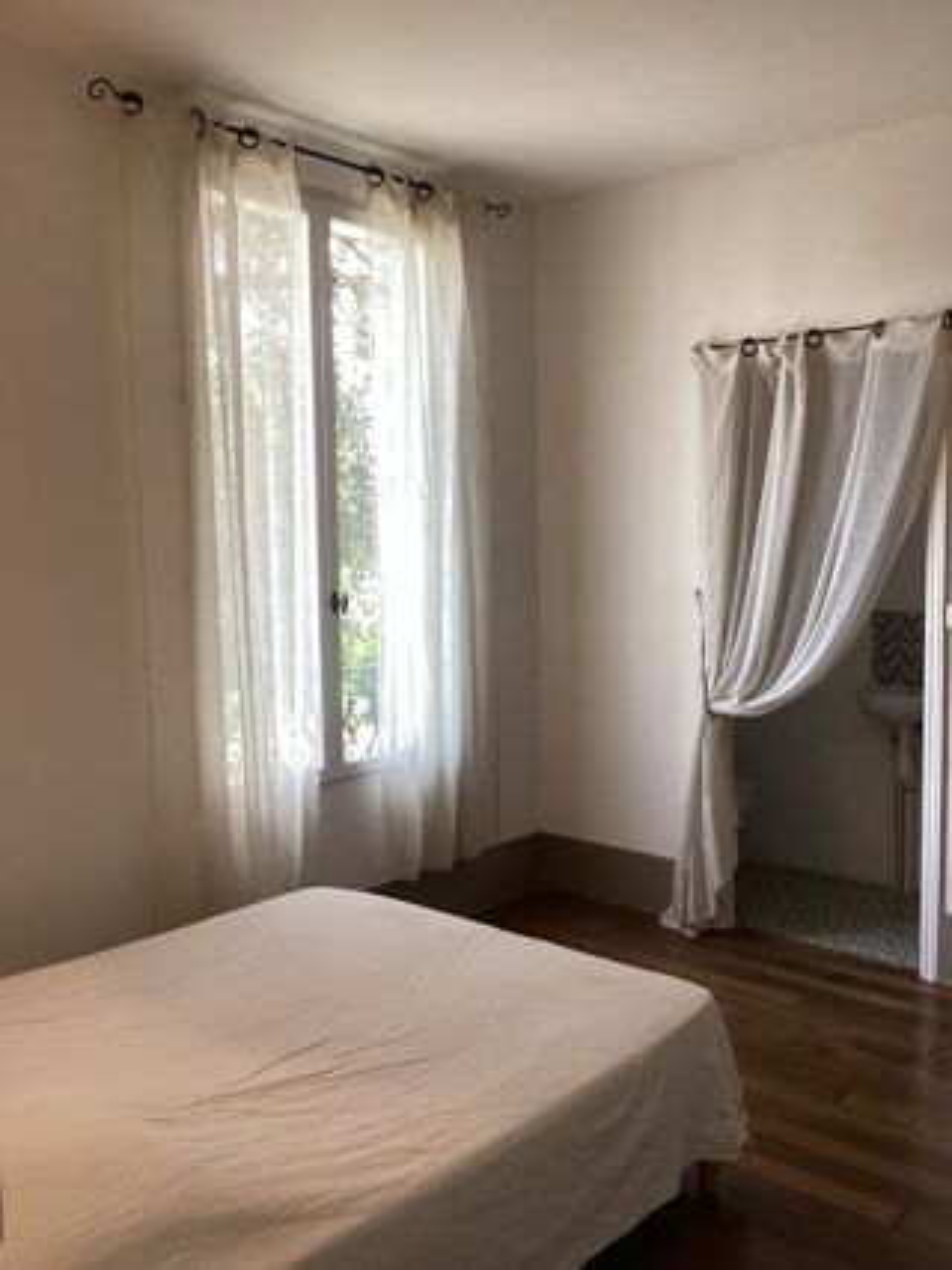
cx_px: 476
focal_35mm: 31
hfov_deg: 45.4
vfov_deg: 58.4
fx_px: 1137
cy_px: 635
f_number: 2.4
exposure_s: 1/60
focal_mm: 3.3
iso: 100
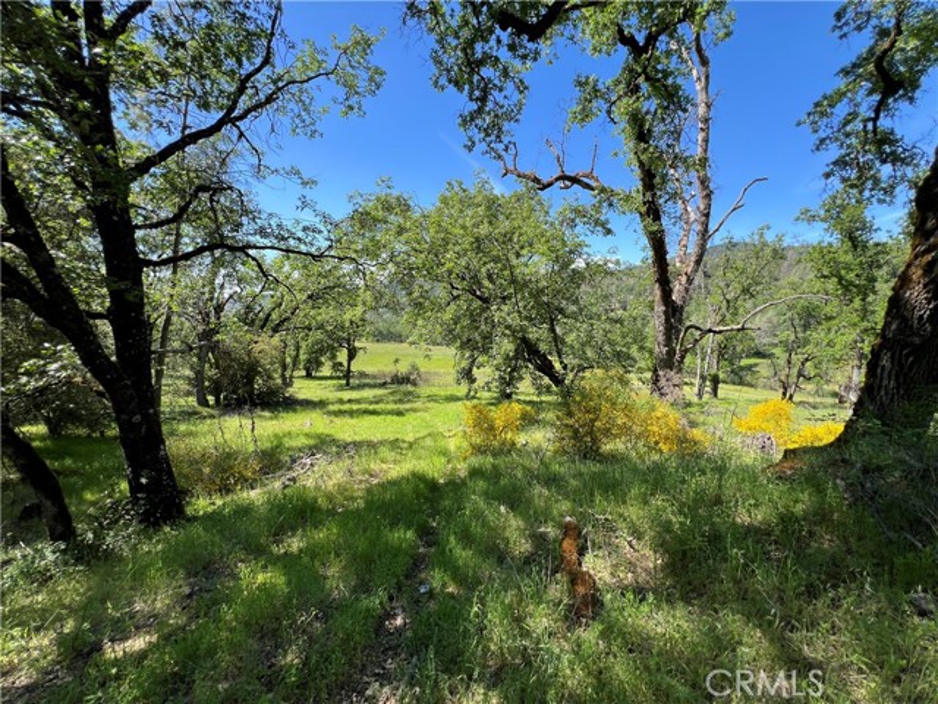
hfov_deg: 106.2
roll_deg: -0.6
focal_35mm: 13
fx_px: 352
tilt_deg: -8.7
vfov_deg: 89.9
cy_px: 352
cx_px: 469
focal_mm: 1.57
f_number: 1.8
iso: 32
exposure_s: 1/475
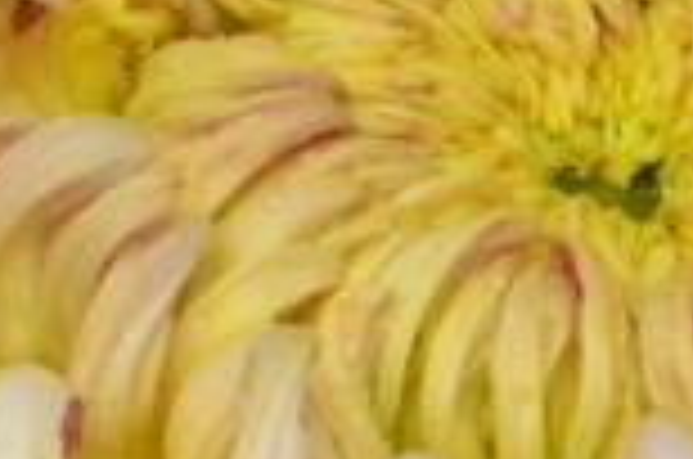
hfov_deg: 1.3
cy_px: 713
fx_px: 29763
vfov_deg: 0.9
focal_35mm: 1549
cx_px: 549
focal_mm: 155
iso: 6400
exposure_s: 1/125
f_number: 18
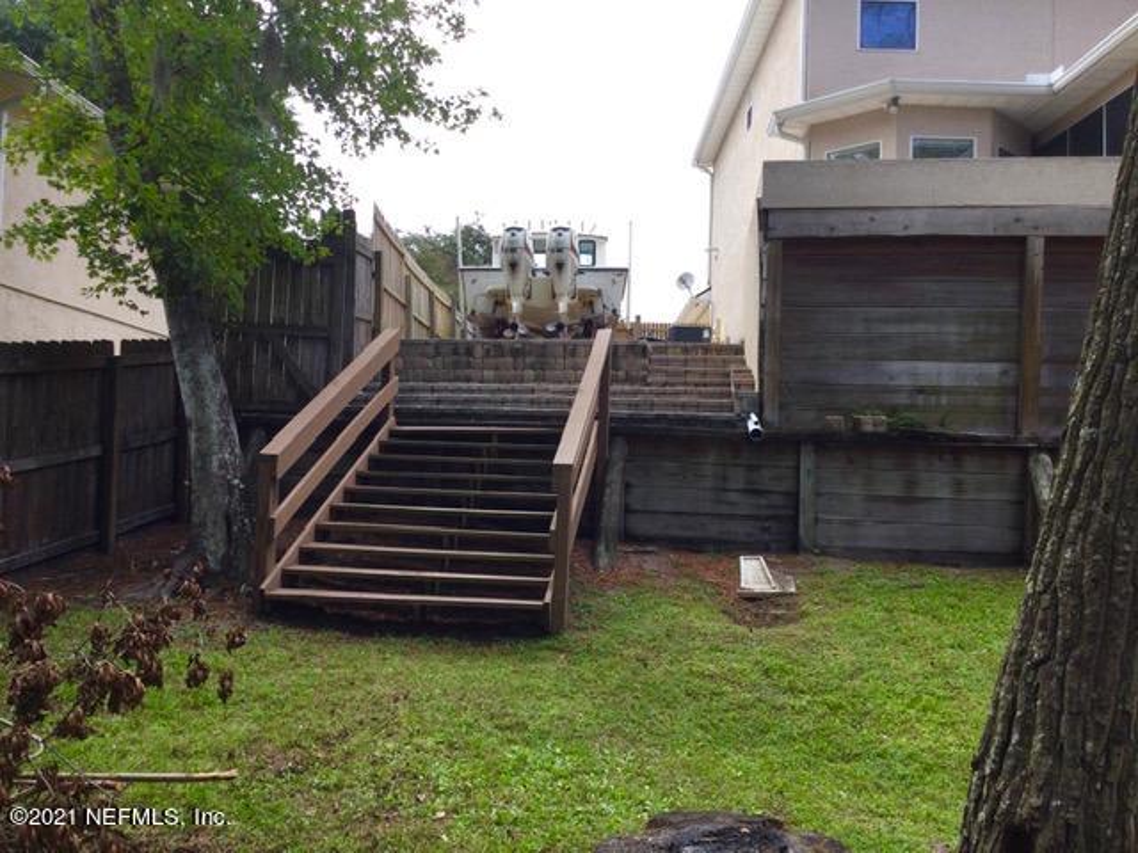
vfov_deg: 45.4
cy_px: 426
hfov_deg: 58.4
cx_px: 569
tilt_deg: -0.4
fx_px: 1019
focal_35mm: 31
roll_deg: -2.1
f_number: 2.4
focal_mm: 3.3
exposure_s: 1/120
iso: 25
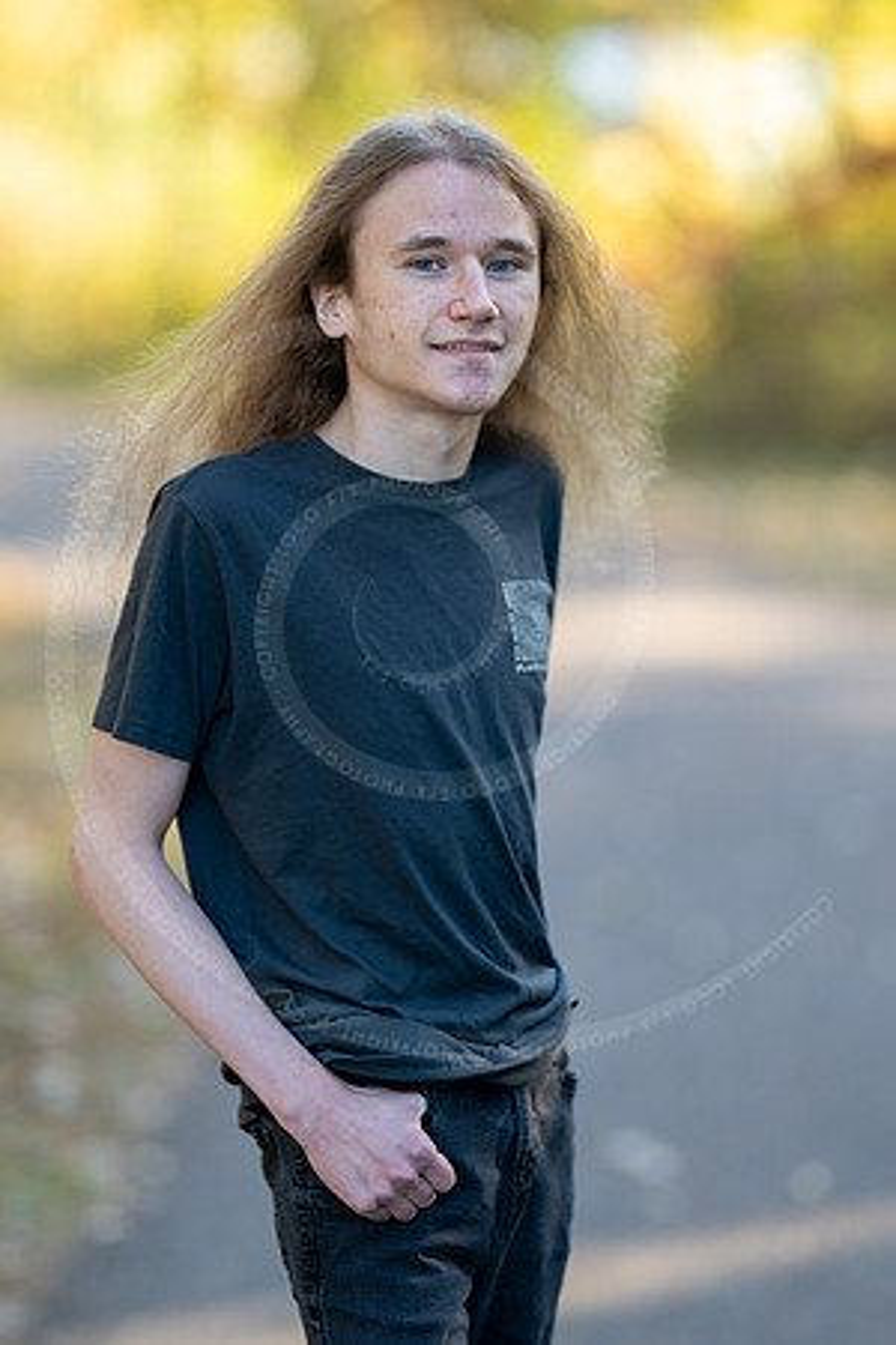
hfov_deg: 10.8
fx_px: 4741
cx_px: 448
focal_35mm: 127
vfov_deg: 16.1
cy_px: 672
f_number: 1.2
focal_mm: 85
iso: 200
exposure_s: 1/640
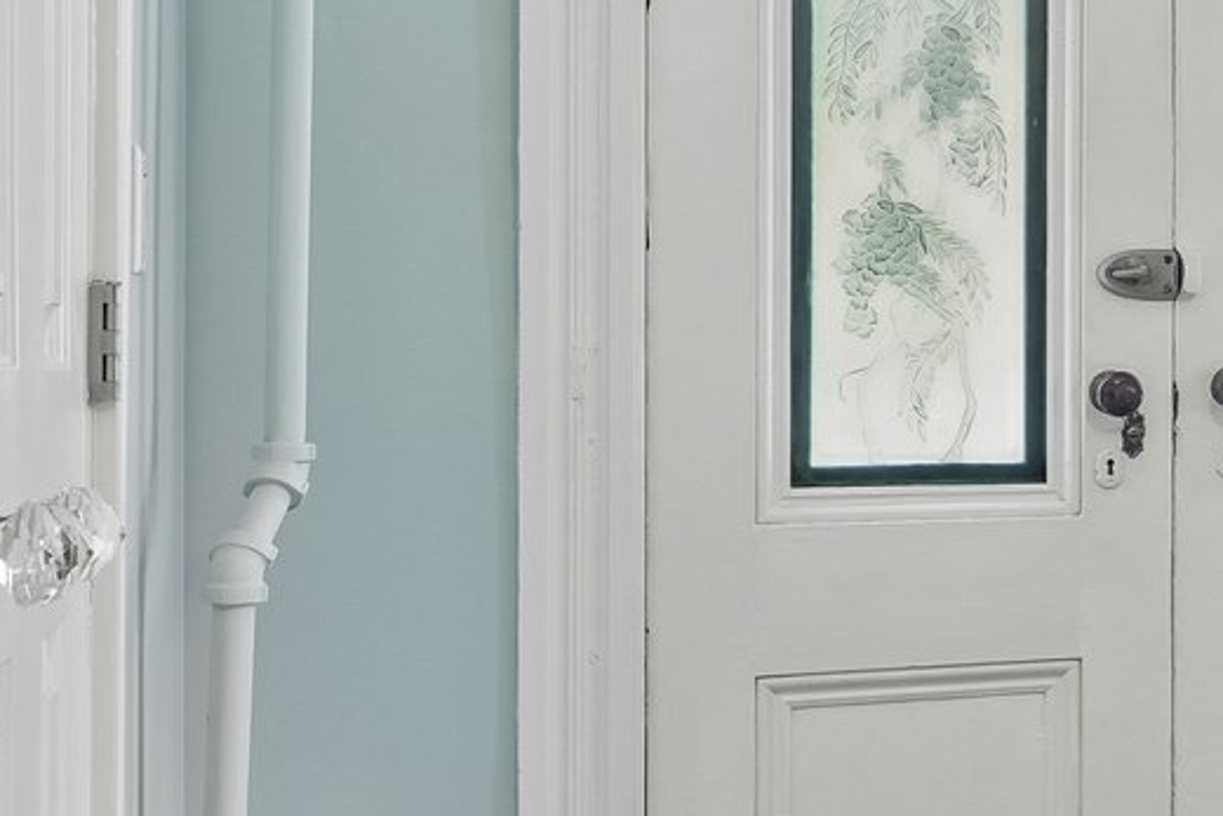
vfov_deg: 21.6
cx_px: 1639
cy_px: 392
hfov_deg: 26.4
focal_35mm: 63
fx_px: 2141
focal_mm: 16
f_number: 8
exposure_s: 1/5
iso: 640
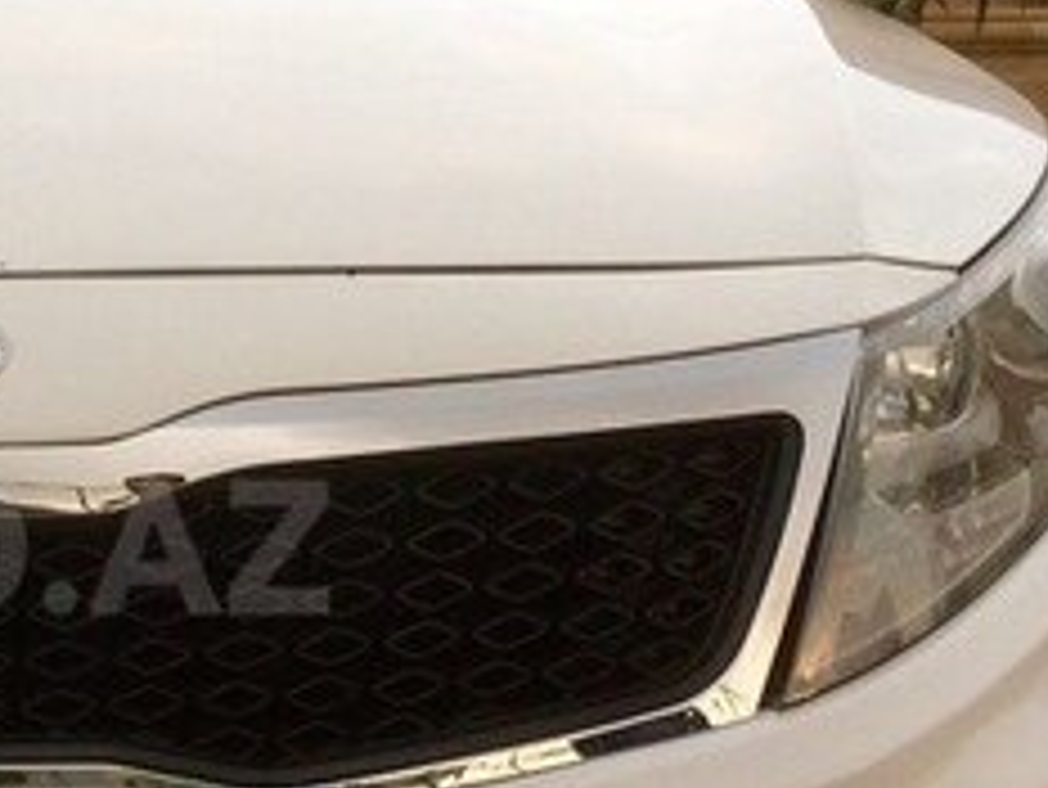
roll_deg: -0.4
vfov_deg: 17.9
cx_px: -130
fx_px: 2484
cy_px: 547
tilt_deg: -14.2
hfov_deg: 22.4
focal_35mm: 82
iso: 50
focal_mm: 4.15
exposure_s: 1/120
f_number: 2.2
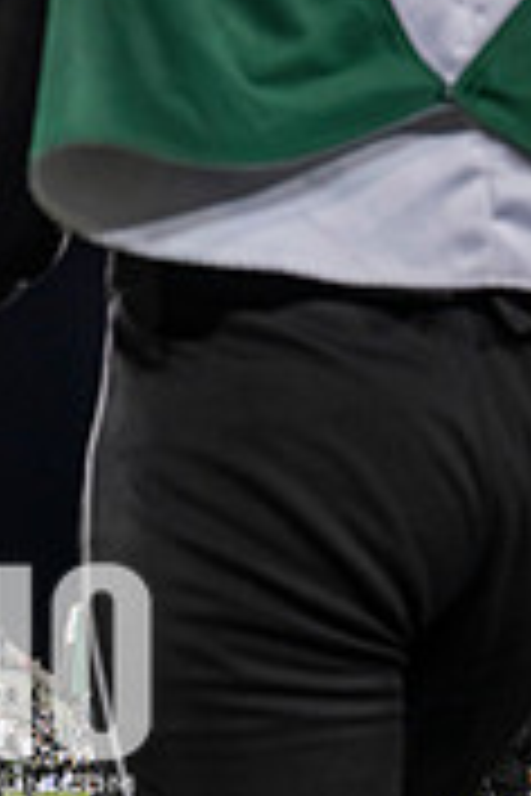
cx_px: -50
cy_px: 688
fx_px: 1350
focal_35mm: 61
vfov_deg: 31.6
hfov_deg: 21.2
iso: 1250
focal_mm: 24
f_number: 3.2
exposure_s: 1/500
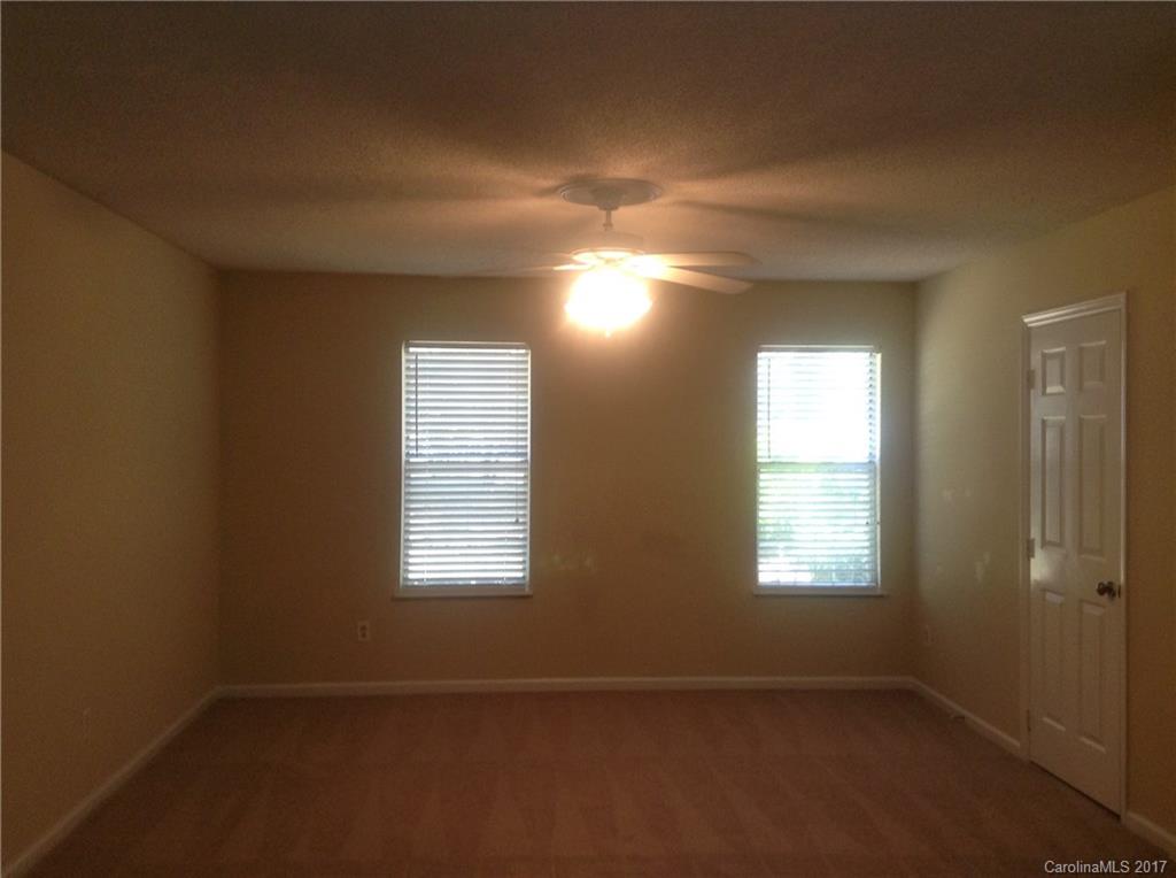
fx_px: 1119
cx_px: 588
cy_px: 439
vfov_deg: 42.8
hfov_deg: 55.4
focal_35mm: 33
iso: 64
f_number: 2.4
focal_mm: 3.3
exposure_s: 1/25
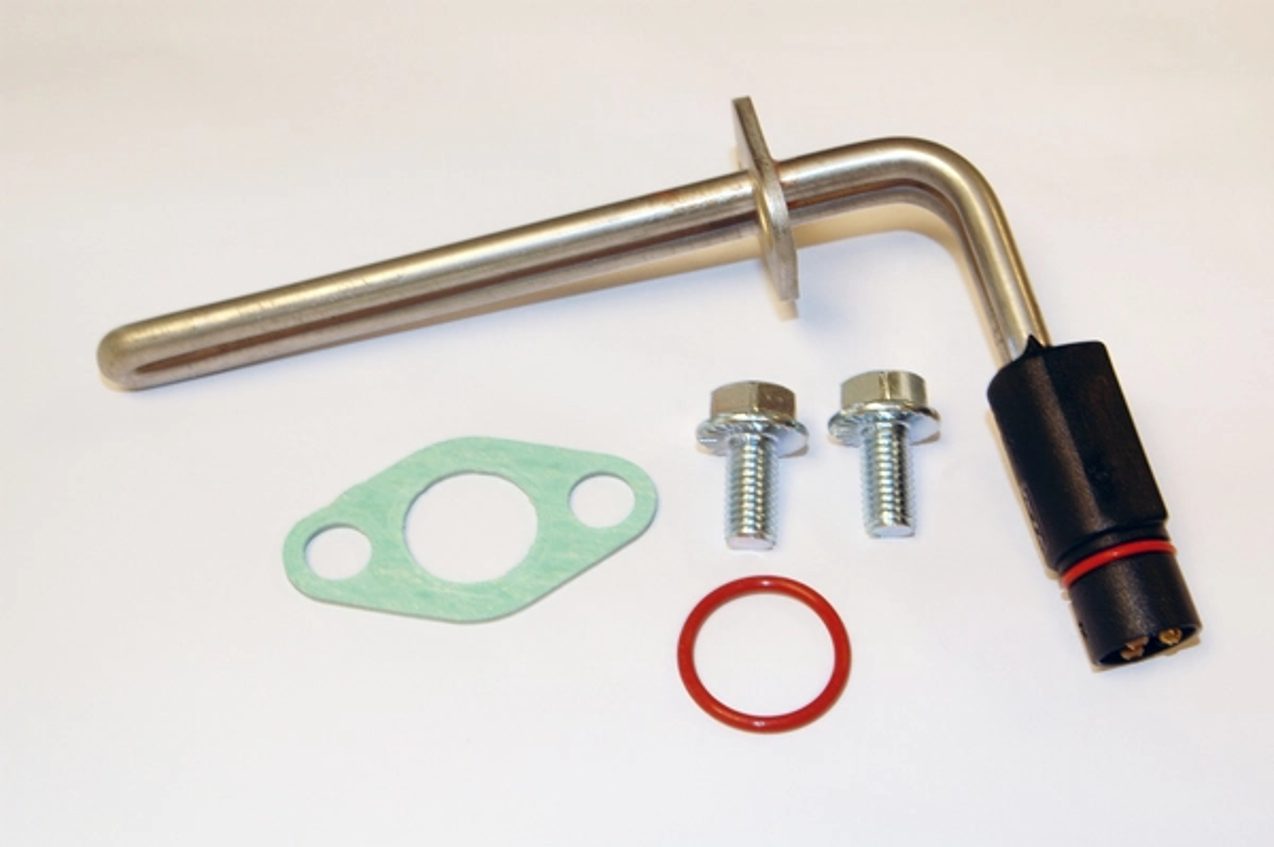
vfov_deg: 20.1
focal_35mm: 68
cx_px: 637
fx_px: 2387
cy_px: 424
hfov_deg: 29.9
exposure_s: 1/15
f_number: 10
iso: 200
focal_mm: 45
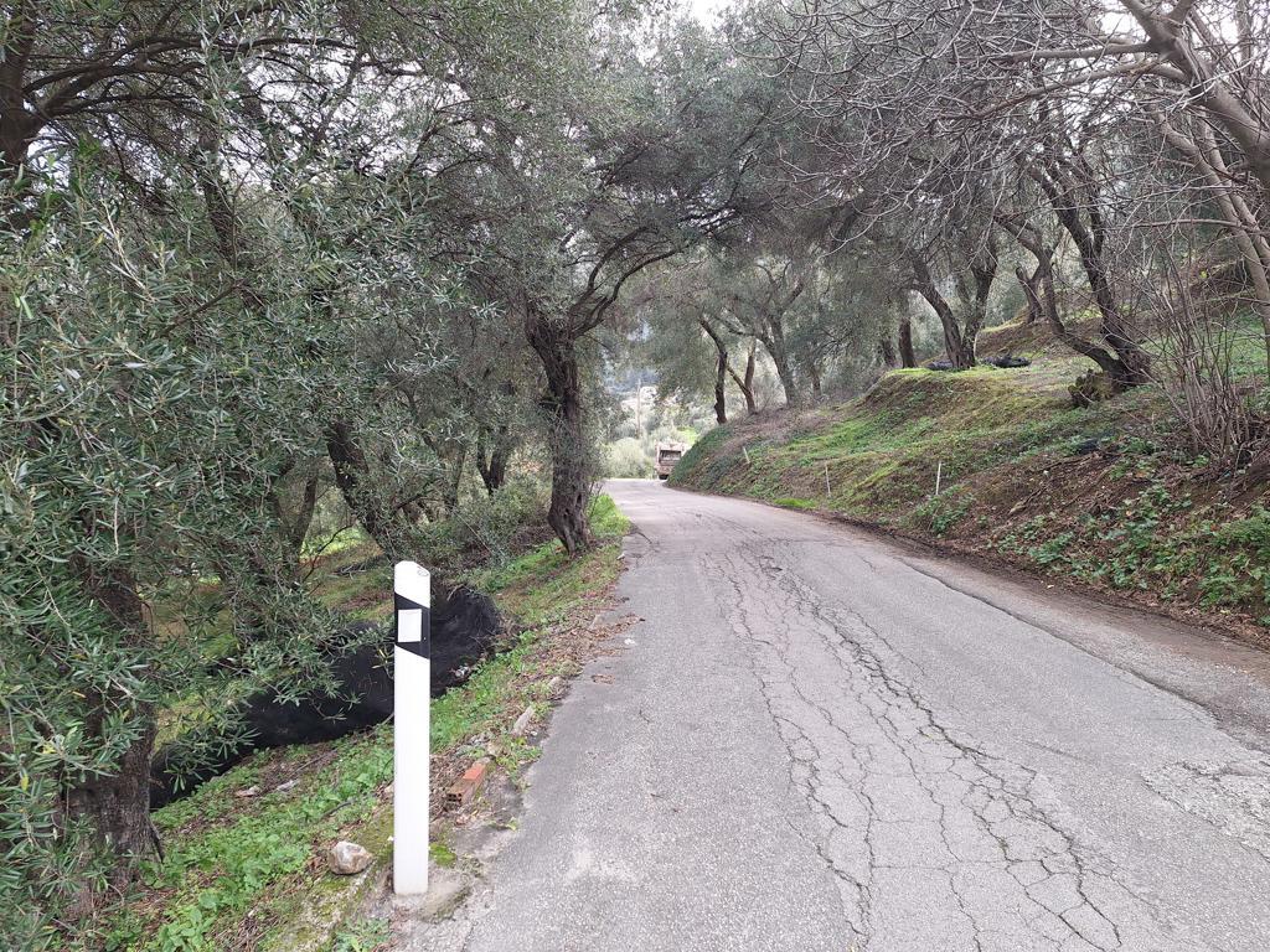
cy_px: 476
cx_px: 635
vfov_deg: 58.9
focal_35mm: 23
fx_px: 844
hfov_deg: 73.9
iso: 40
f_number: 1.8
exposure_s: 1/173
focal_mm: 5.54
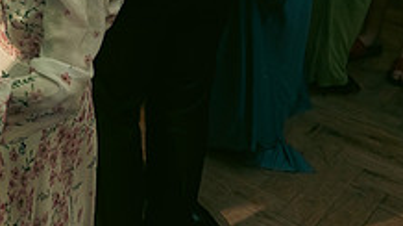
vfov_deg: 16.2
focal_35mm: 67
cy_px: -127
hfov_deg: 27.0
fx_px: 715
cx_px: -105
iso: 2500
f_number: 3.5
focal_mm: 24
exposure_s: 1/160
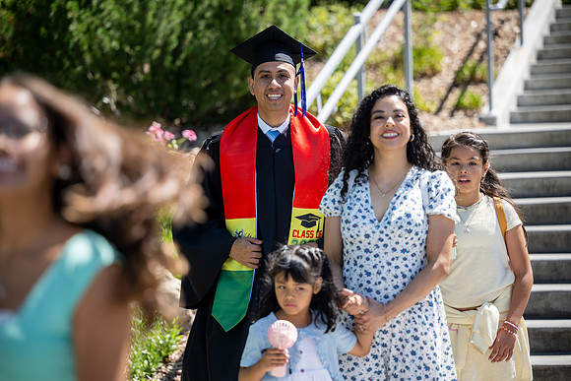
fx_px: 2142
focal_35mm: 135
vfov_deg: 10.2
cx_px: 286
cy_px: 190
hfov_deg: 15.2
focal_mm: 135
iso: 100
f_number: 2.8
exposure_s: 1/800
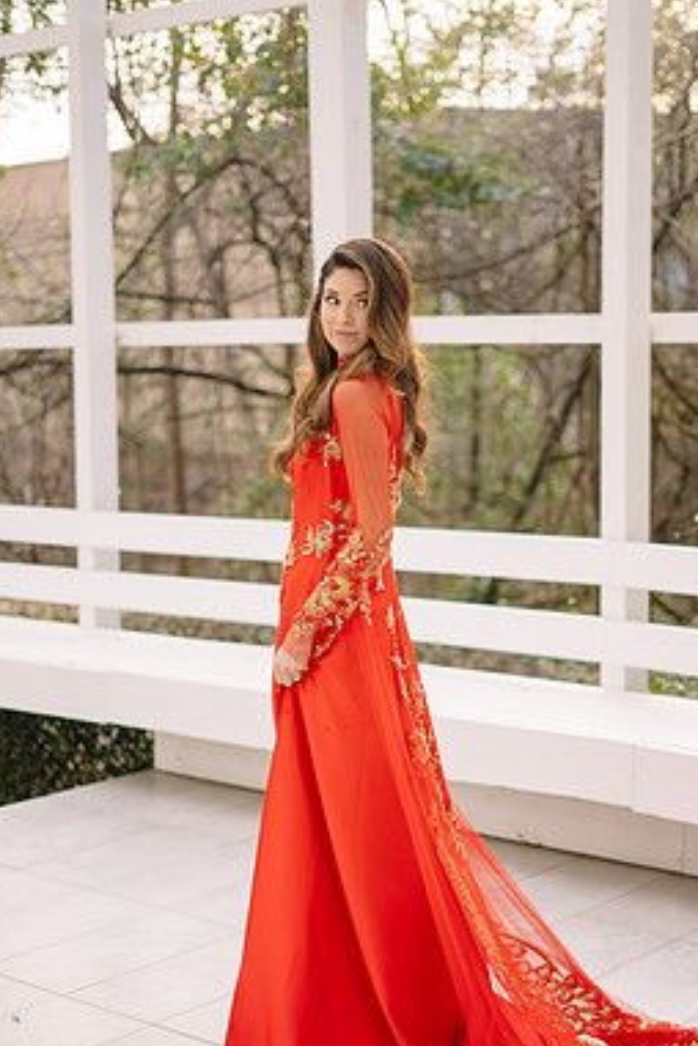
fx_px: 1716
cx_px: 404
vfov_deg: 33.9
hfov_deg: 23.0
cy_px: 607
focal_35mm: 59
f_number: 1.8
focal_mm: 50
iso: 50
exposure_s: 1/160
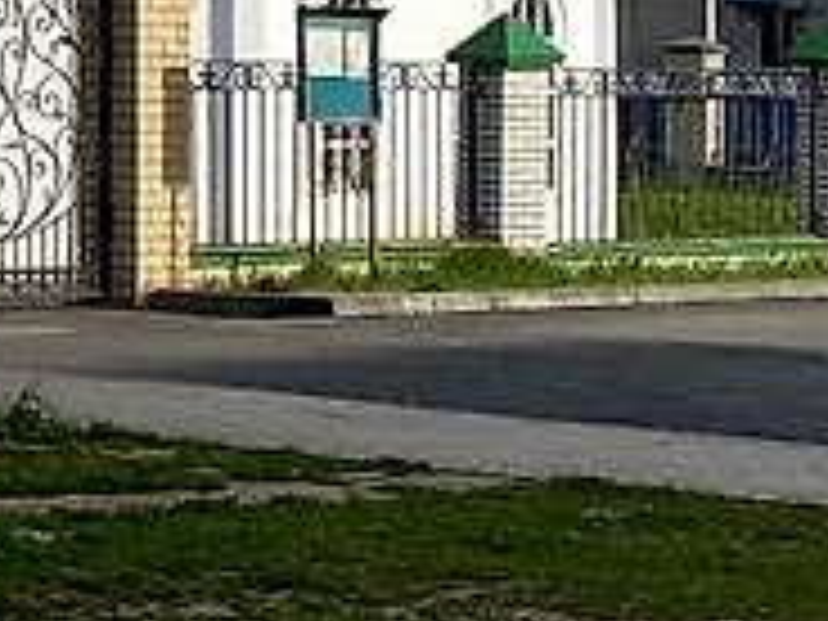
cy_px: -976
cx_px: -1040
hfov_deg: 10.3
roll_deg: -1.1
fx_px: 4066
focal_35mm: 170
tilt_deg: +9.6
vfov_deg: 7.9
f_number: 1.8
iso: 32
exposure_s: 1/3125
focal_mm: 4.25
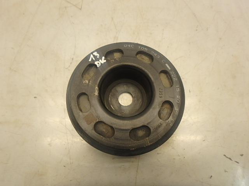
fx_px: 151
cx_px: 124
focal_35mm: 21
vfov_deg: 63.4
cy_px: 93
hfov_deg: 79.0
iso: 200
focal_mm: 3.7
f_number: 3.5
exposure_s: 1/50
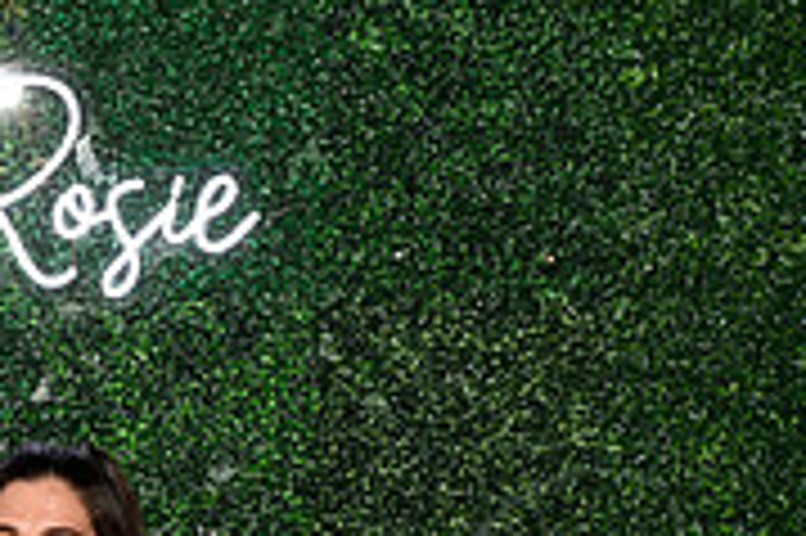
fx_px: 2103
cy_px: 759
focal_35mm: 94
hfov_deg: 20.7
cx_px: -68
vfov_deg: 13.8
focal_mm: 29
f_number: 6.3
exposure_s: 1/60
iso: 500
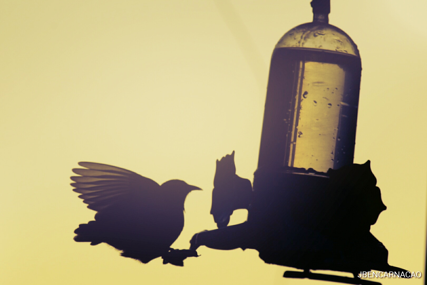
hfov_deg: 6.2
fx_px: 3914
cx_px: 214
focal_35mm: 330
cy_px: 142
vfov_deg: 4.2
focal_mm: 220
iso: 200
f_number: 11
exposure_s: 1/640
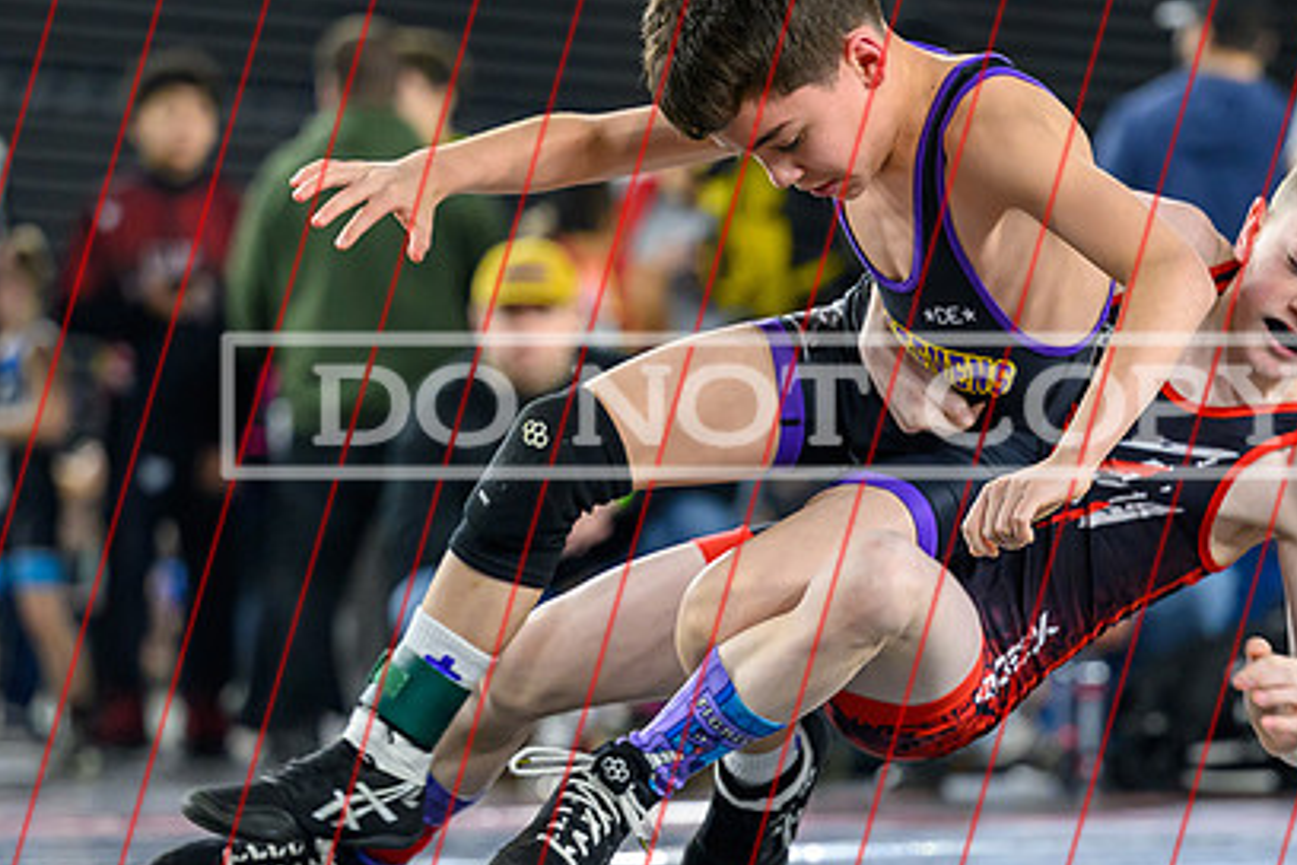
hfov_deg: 9.3
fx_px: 7998
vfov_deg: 6.2
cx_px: 898
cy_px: 477
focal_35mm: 222
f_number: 2.8
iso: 2500
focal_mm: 115
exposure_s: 1/640
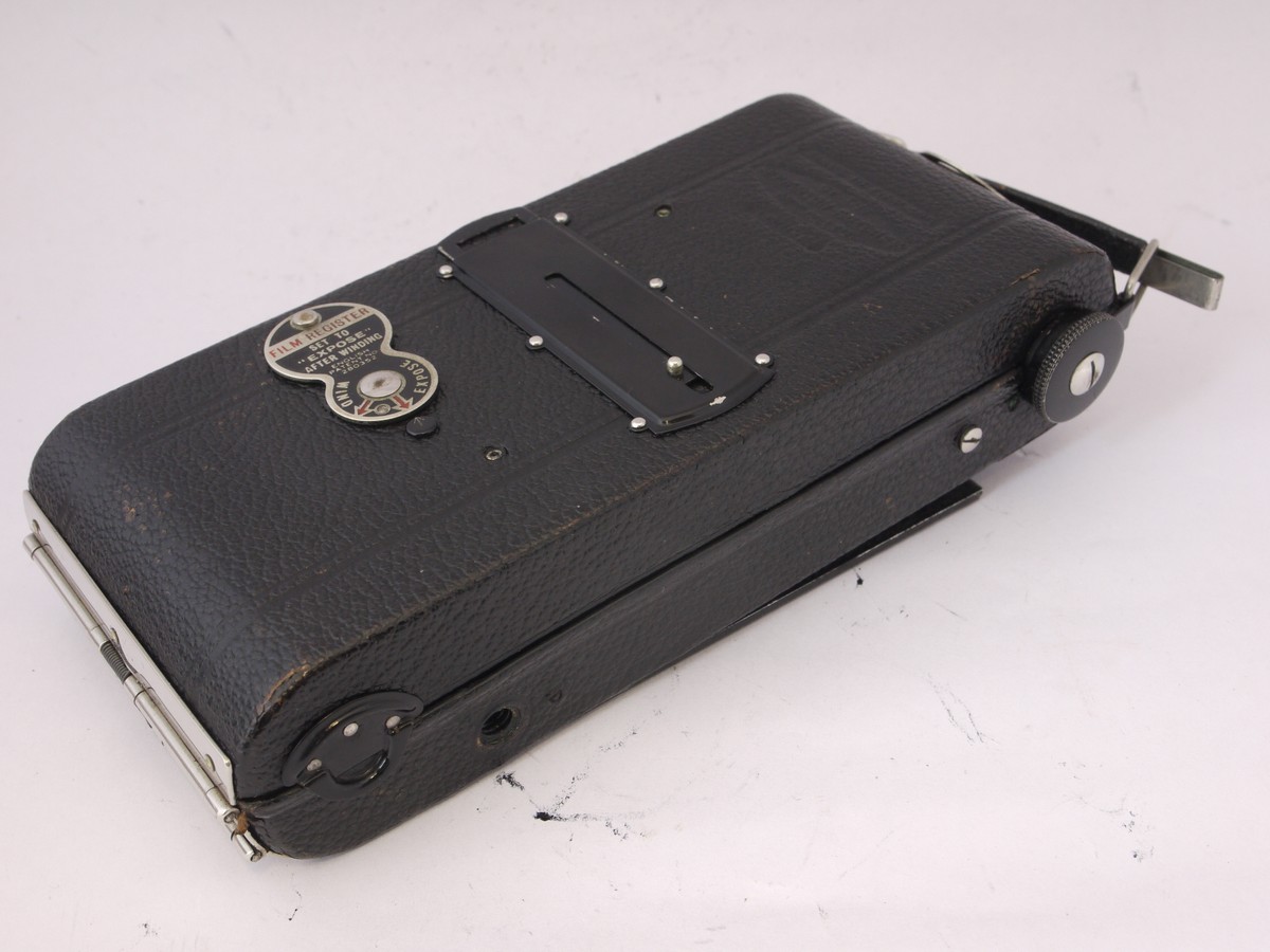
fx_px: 1761
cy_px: 476
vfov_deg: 30.3
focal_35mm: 48
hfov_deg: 39.7
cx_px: 635
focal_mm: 24
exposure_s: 1/6
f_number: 10
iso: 400
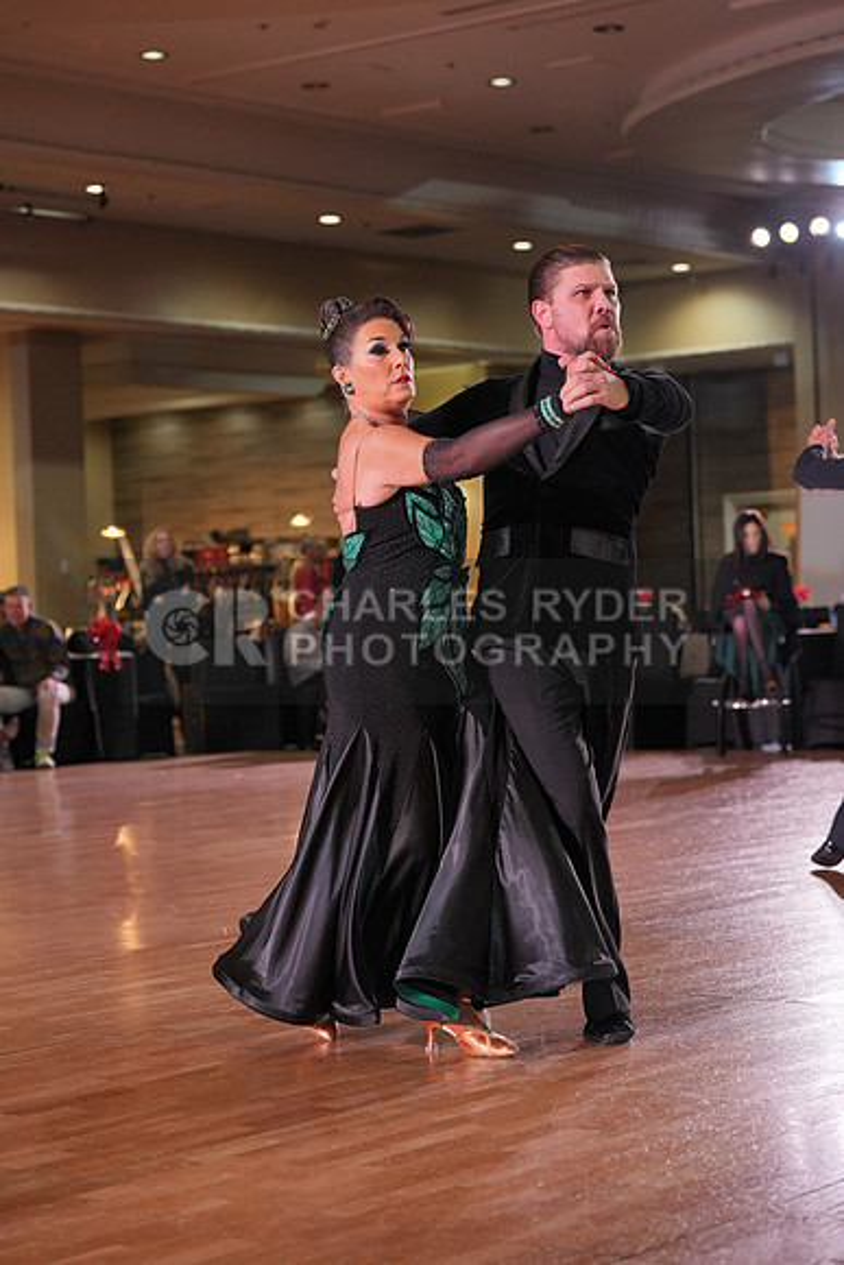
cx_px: 422
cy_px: 632
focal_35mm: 75
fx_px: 2636
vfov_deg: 27.0
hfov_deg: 18.2
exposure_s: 1/500
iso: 1600
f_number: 4
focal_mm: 75
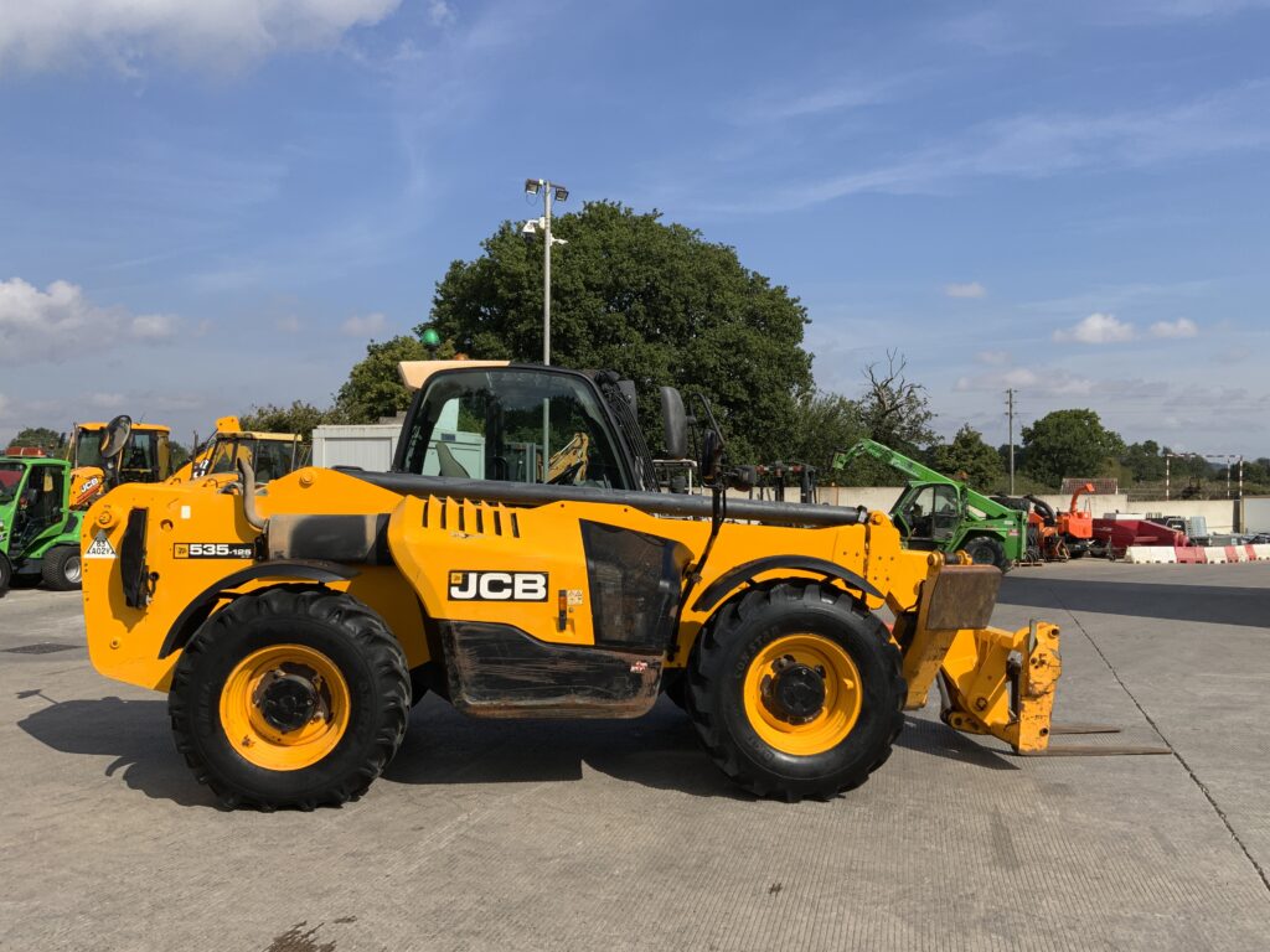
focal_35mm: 29
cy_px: 476
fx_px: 1064
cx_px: 635
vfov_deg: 48.2
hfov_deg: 61.7
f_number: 1.8
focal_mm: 3
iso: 16
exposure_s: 1/2538
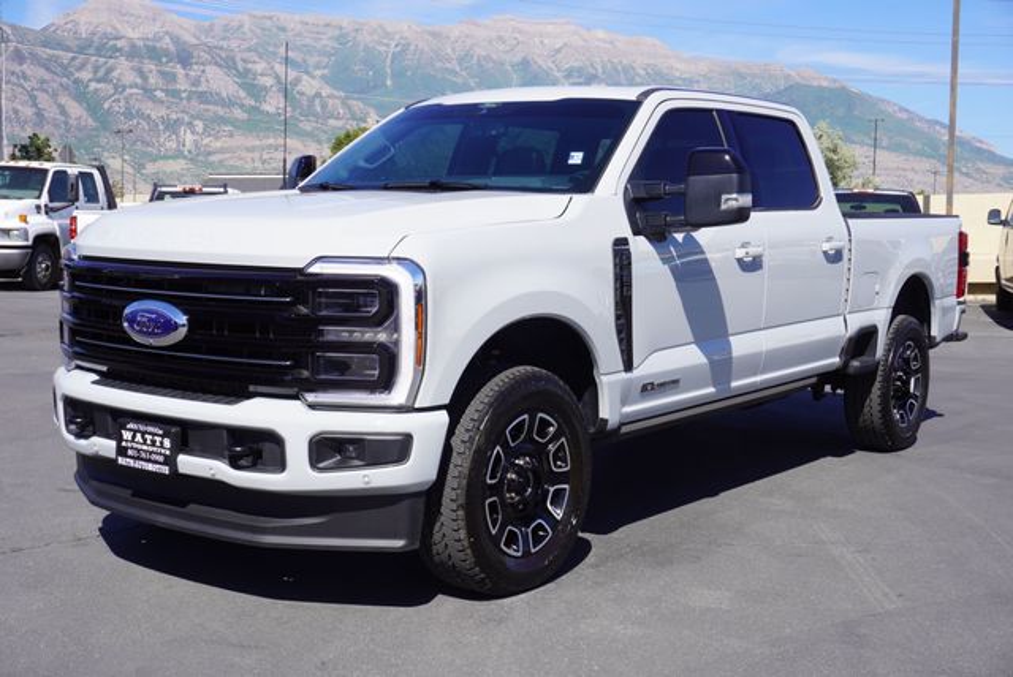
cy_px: 338
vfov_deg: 29.9
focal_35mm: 45
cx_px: 506
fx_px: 1267
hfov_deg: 43.6
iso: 100
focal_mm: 30
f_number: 10
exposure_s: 1/125
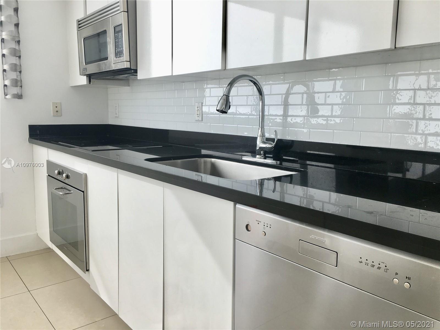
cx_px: 220
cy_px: 165
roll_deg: -1.5
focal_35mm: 29
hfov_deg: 61.7
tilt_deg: -6.8
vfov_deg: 48.2
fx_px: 369
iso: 25
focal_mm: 4.15
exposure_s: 1/161
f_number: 2.2
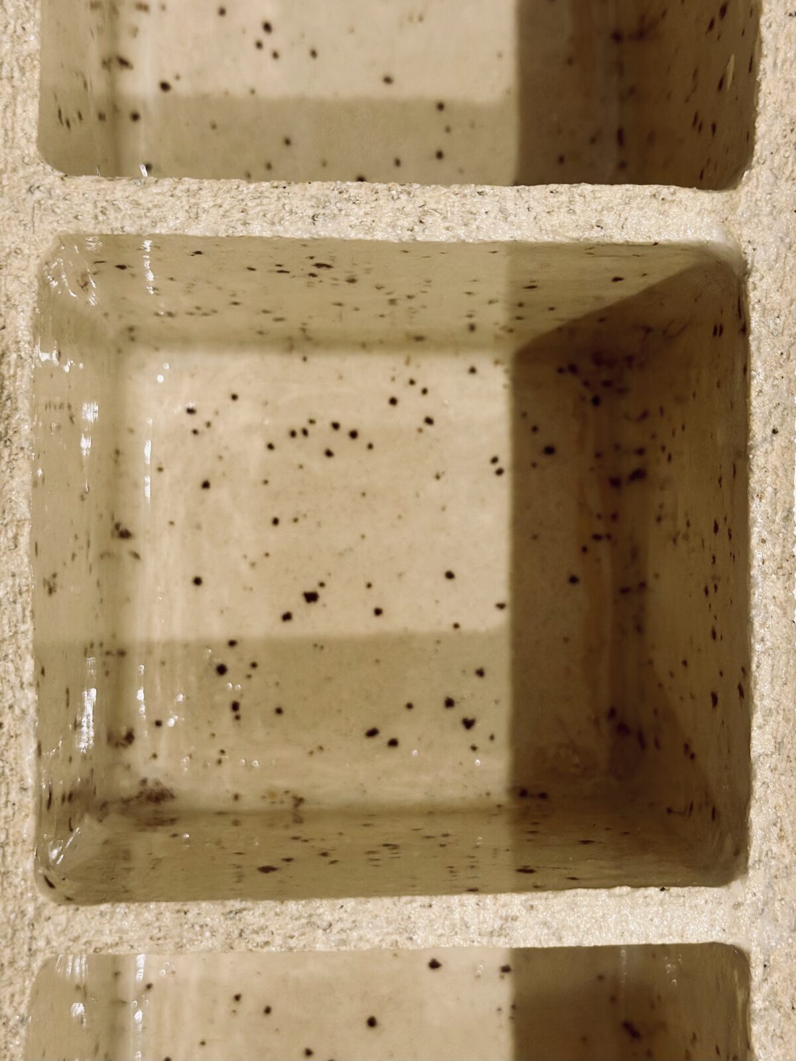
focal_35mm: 48
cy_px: 530
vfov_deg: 39.7
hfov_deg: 30.3
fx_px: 1472
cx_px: 398
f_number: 1.78
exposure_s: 1/50
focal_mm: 6.86
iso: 125
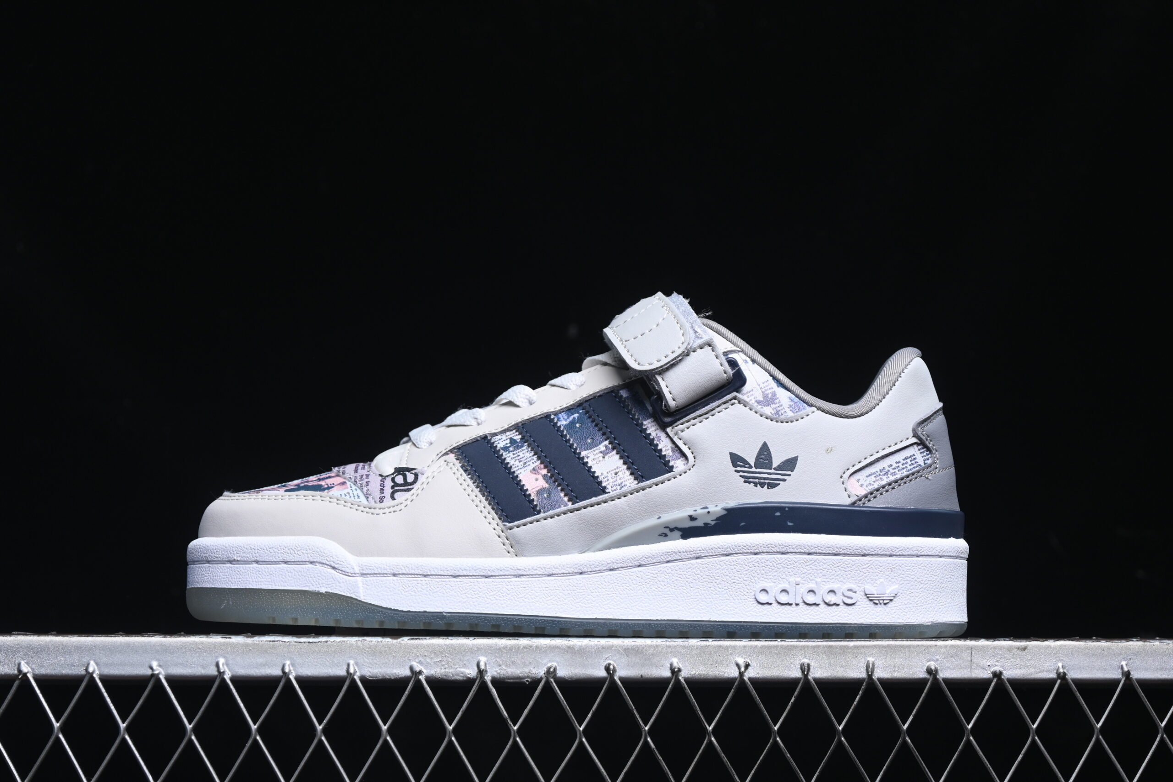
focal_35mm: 75
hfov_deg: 27.0
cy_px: 391
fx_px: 2444
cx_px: 586
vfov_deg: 18.2
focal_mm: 50
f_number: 6.3
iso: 160
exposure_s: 1/60
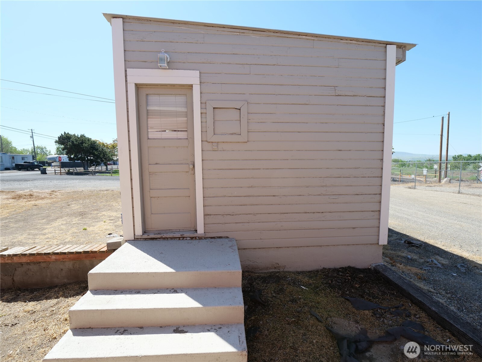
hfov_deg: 94.5
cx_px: 241
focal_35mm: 16
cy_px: 181
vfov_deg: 78.1
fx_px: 223
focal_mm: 8
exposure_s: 1/400
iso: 200
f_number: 5.6
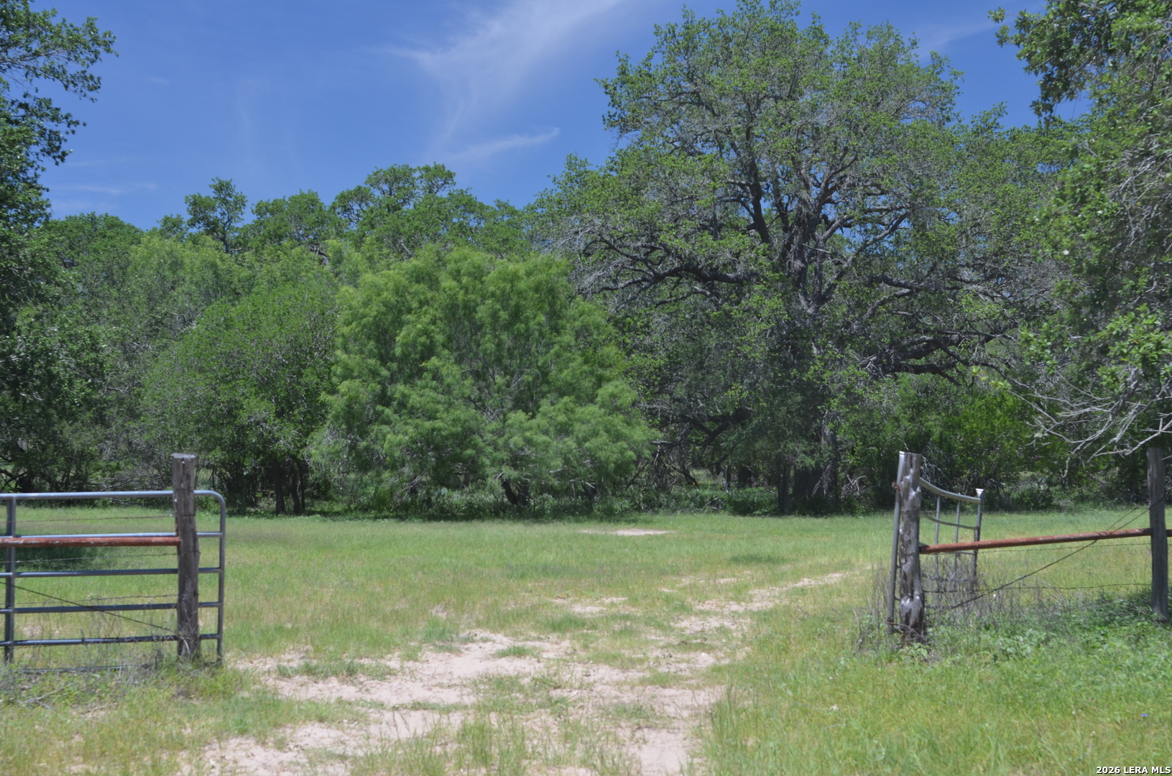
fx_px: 2436
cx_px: 586
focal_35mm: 75
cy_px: 388
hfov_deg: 27.0
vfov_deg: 18.1
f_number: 5.6
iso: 125
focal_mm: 50
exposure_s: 1/125
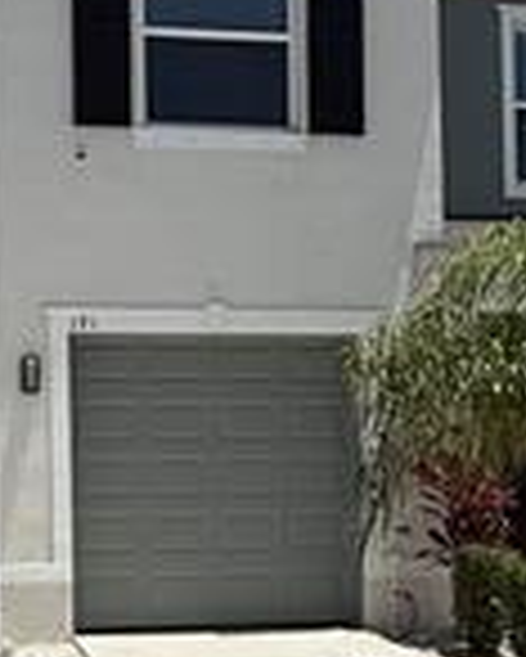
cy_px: 508
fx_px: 1400
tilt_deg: +0.8
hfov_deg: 21.1
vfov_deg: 26.0
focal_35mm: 72
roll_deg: +0.3
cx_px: 126
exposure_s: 1/5155
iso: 50
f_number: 2.2
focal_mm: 2.22
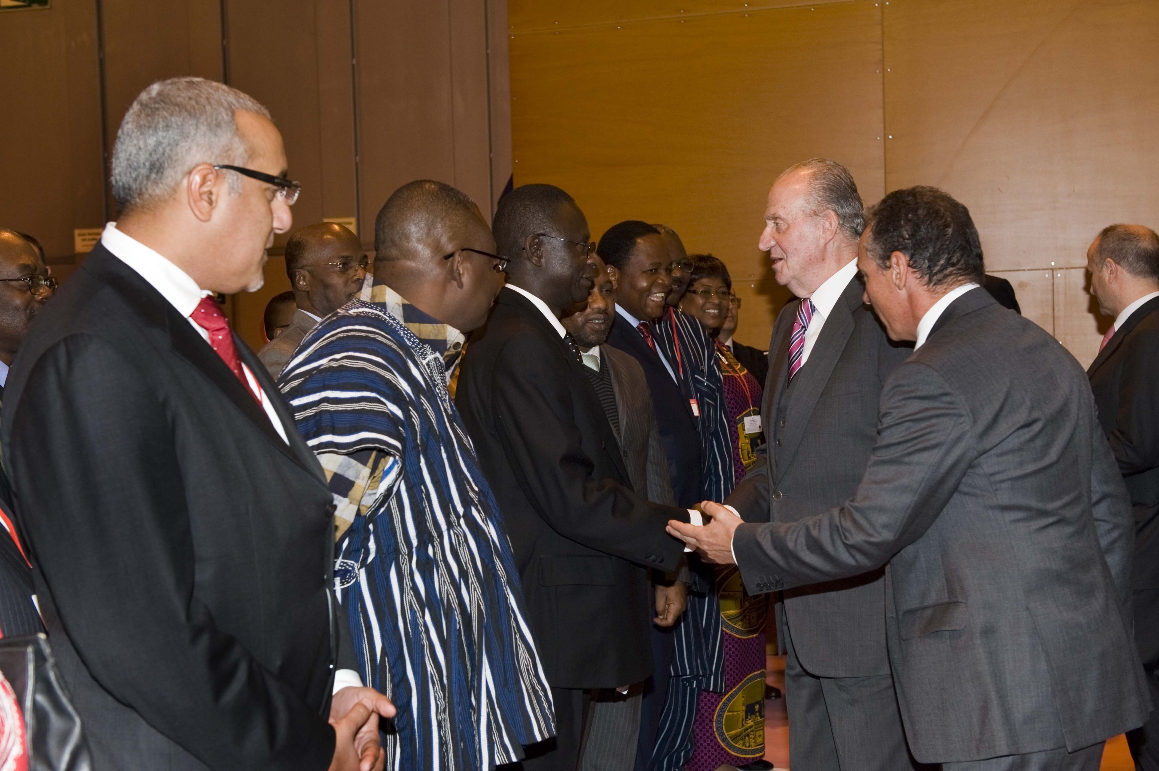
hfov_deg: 43.6
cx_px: 580
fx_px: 1448
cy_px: 386
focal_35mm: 45
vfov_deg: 29.8
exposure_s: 1/125
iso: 400
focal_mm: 45
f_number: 5.6
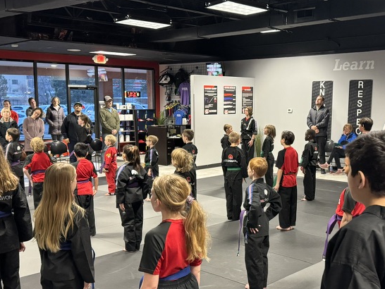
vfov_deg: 32.2
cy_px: 161
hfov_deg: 41.9
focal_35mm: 45
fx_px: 501
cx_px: 230
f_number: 1.78
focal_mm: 6.86
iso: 640
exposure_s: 1/60
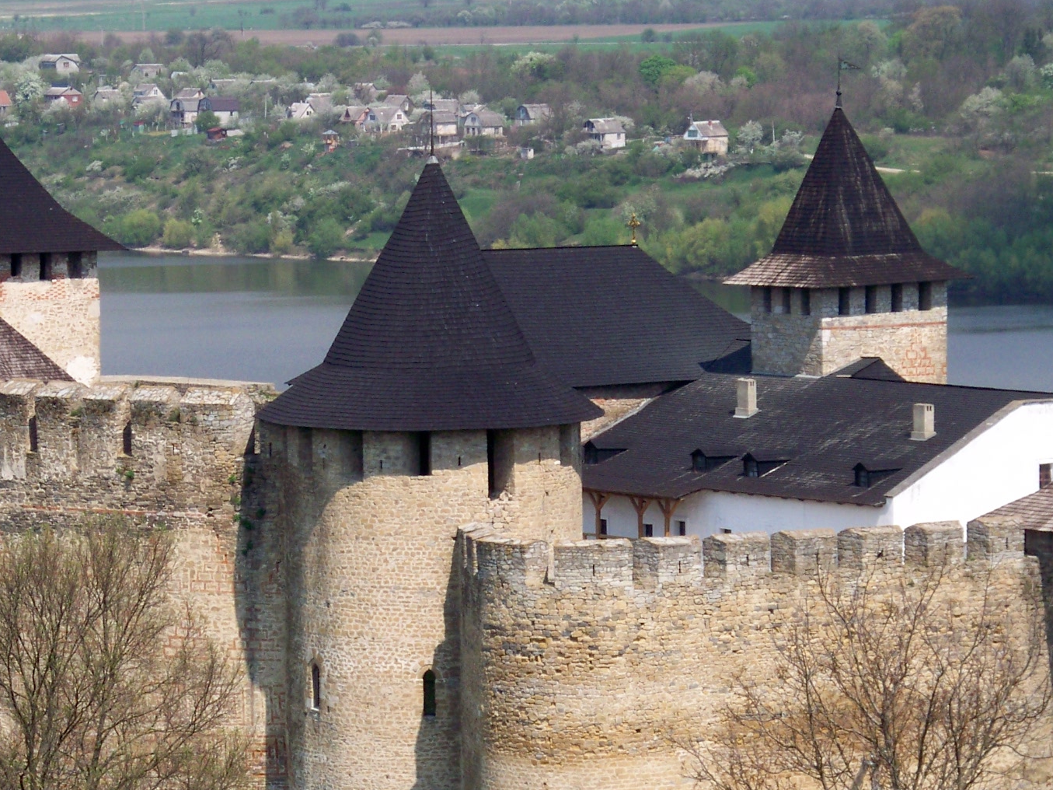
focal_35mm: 197
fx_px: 5992
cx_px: 430
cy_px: 502
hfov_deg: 10.0
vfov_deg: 7.5
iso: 80
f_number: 6.6
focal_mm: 22.05
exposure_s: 1/400
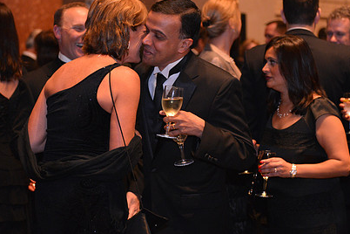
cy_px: 83
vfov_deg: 13.5
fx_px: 982
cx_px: 161
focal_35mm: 101
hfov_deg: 20.2
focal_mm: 70
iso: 3600
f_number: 3.2
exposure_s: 1/80
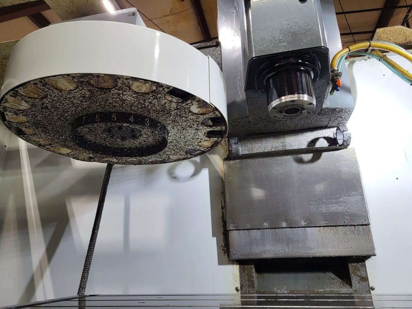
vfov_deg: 53.1
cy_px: 154
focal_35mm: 26
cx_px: 206
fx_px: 309
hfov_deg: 67.3
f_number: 1.8
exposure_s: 1/60
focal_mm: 5.4
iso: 160
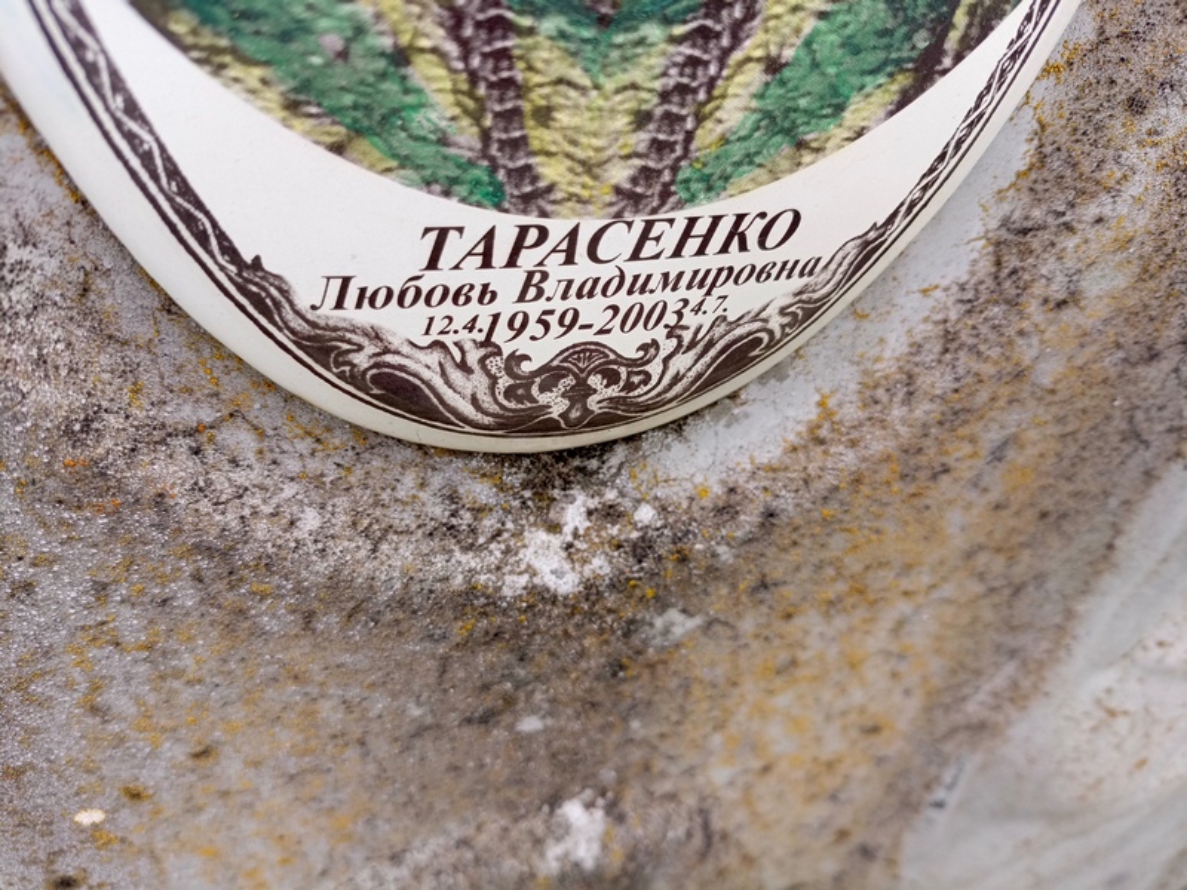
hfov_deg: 69.4
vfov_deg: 54.9
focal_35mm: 25
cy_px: 445
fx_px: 857
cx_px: 594
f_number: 1.69
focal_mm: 4.76
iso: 112
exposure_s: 1/123
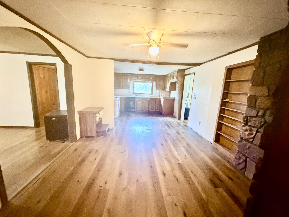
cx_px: 144
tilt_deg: -10.3
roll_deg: -1.7
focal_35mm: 14
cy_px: 108
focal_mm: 2.22
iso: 1250
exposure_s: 1/60
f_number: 2.2
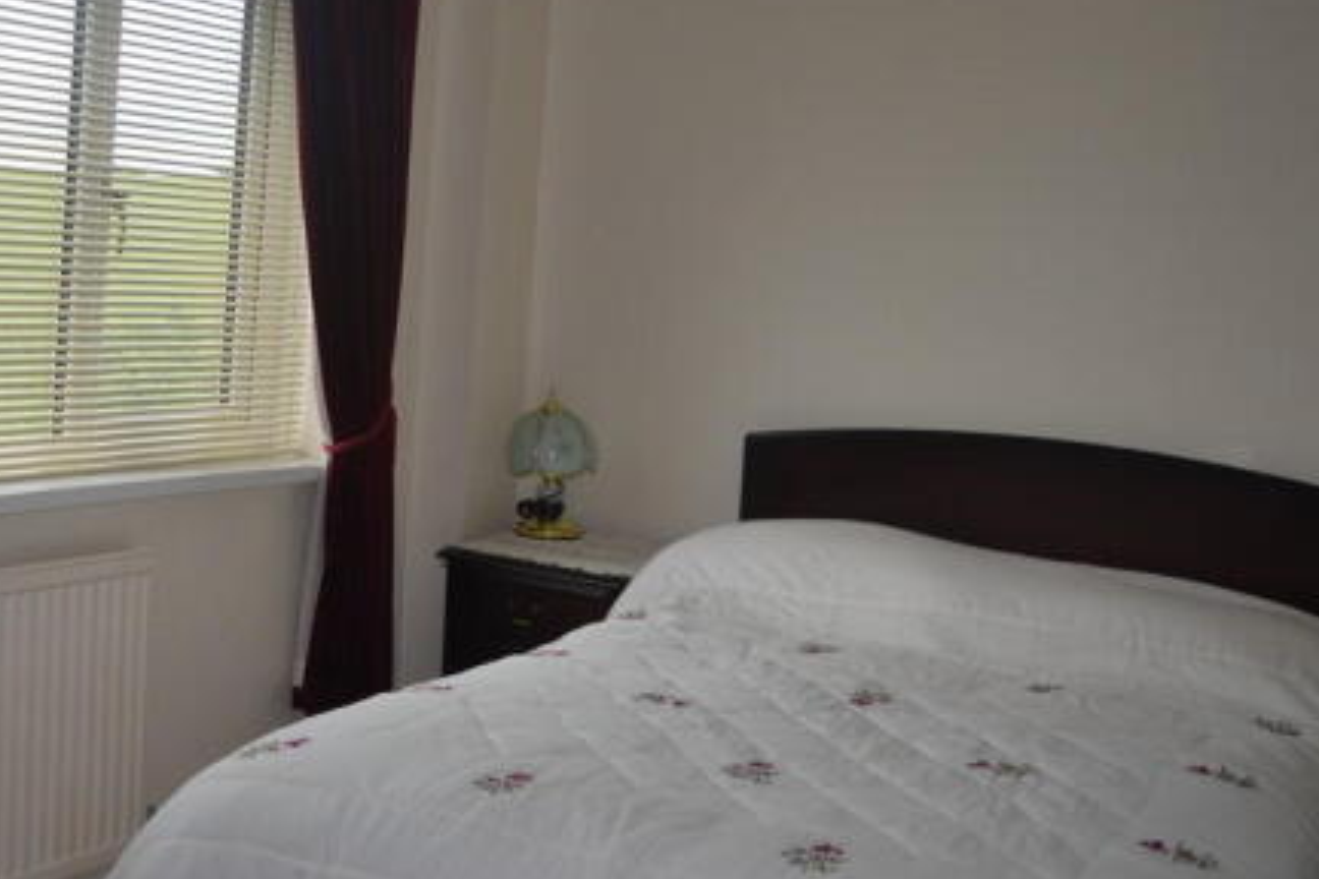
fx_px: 1832
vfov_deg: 27.0
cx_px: 438
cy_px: 453
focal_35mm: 50
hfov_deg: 39.1
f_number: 4
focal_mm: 22
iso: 125
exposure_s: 1/125
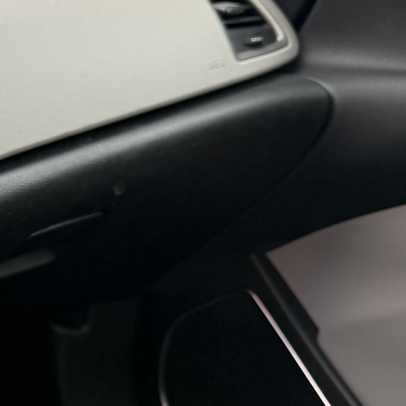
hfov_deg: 22.5
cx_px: -162
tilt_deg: -14.0
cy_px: 194
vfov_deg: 26.1
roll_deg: -3.8
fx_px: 876
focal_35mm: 66
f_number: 1.78
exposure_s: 1/163
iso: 160
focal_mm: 6.76
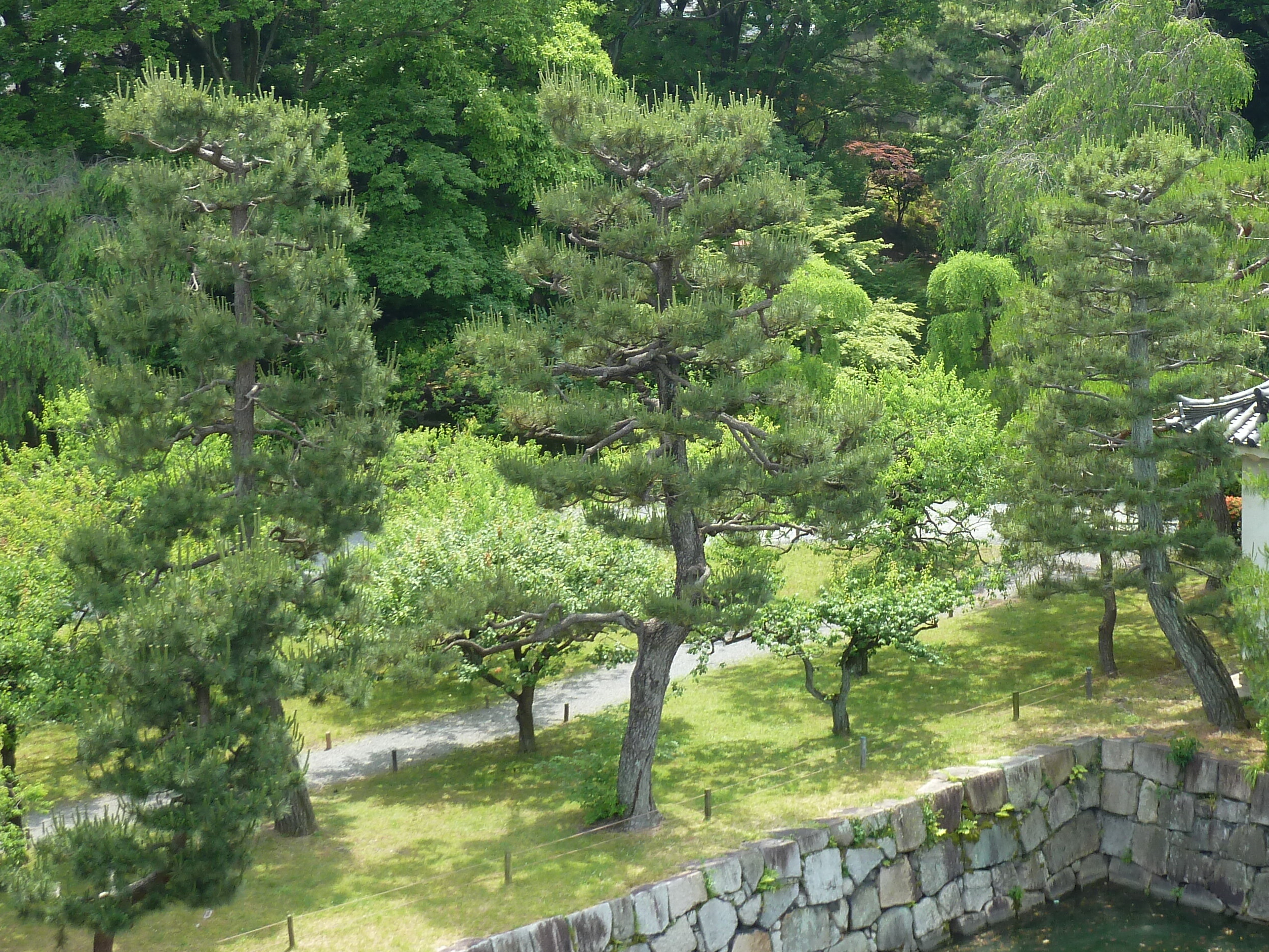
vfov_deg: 17.6
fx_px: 3043
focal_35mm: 83
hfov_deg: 23.4
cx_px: 856
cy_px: 205
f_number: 3.8
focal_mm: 8.5
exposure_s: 1/125
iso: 80
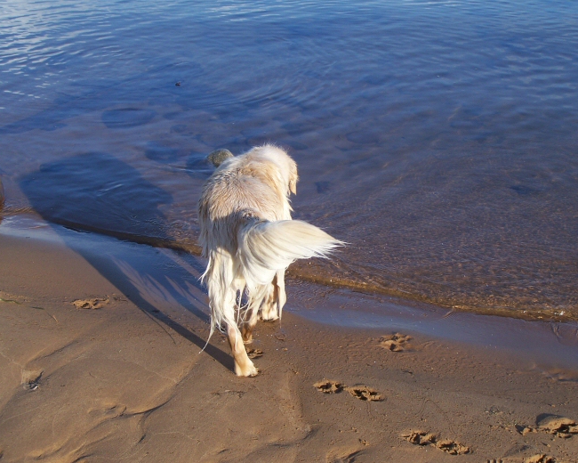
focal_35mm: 62
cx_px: 298
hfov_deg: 30.5
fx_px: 1061
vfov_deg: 24.6
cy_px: 230
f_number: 3.1
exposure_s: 1/750
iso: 80
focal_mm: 9.8
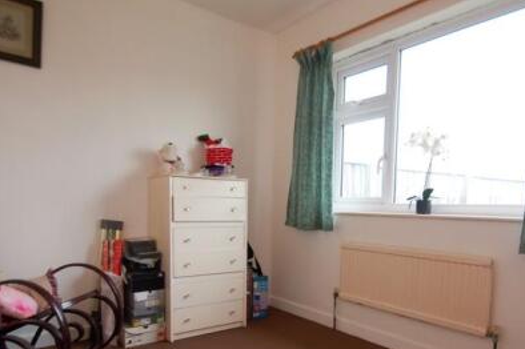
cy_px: 225
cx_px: 285
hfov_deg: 71.4
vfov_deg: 50.5
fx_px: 364
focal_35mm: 25
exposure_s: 1/60
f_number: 3.5
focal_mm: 10
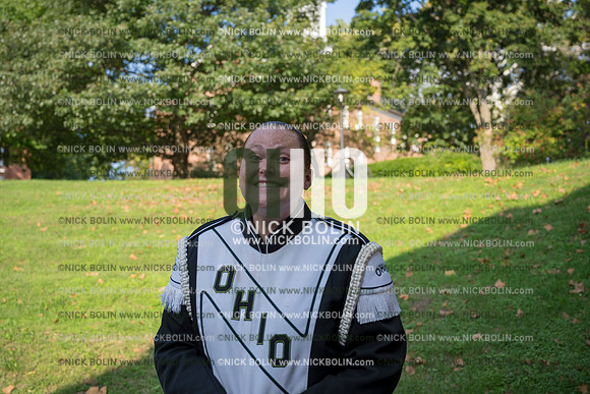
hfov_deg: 47.4
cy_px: 197
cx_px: 295
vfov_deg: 32.6
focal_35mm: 41
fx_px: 672
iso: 125
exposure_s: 1/500
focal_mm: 41
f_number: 4
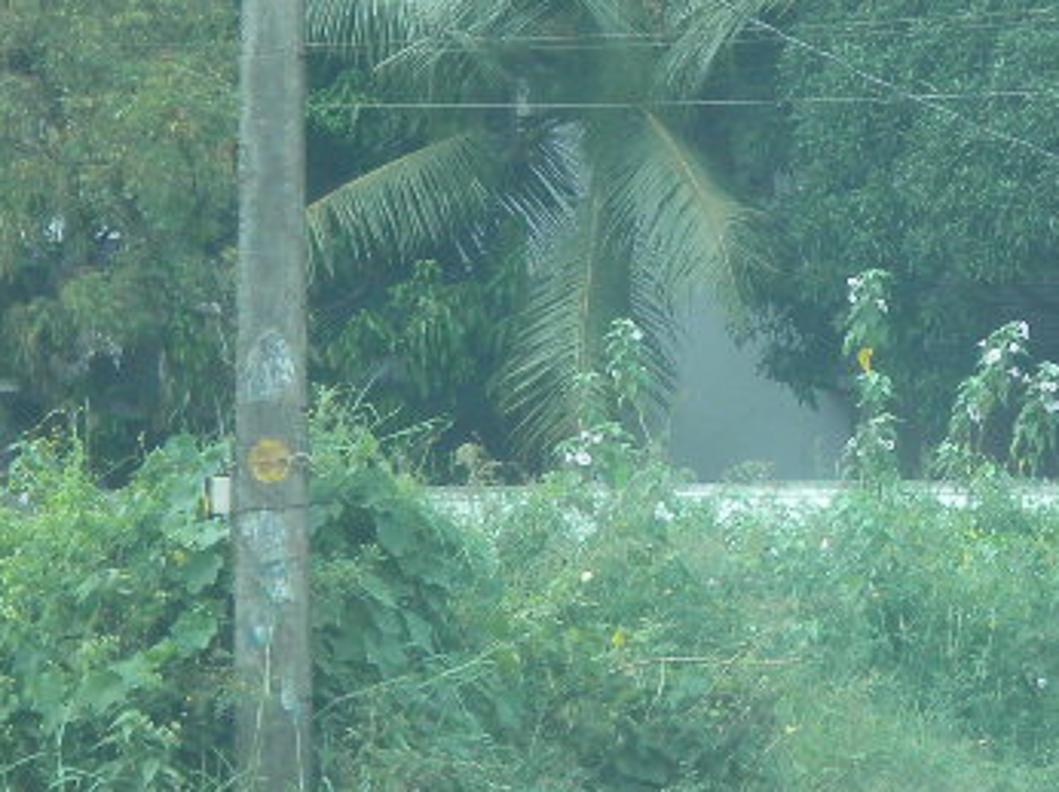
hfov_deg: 6.4
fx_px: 9508
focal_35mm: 311
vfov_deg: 4.8
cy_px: 529
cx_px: 774
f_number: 5.9
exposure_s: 1/120
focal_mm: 18.9
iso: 132
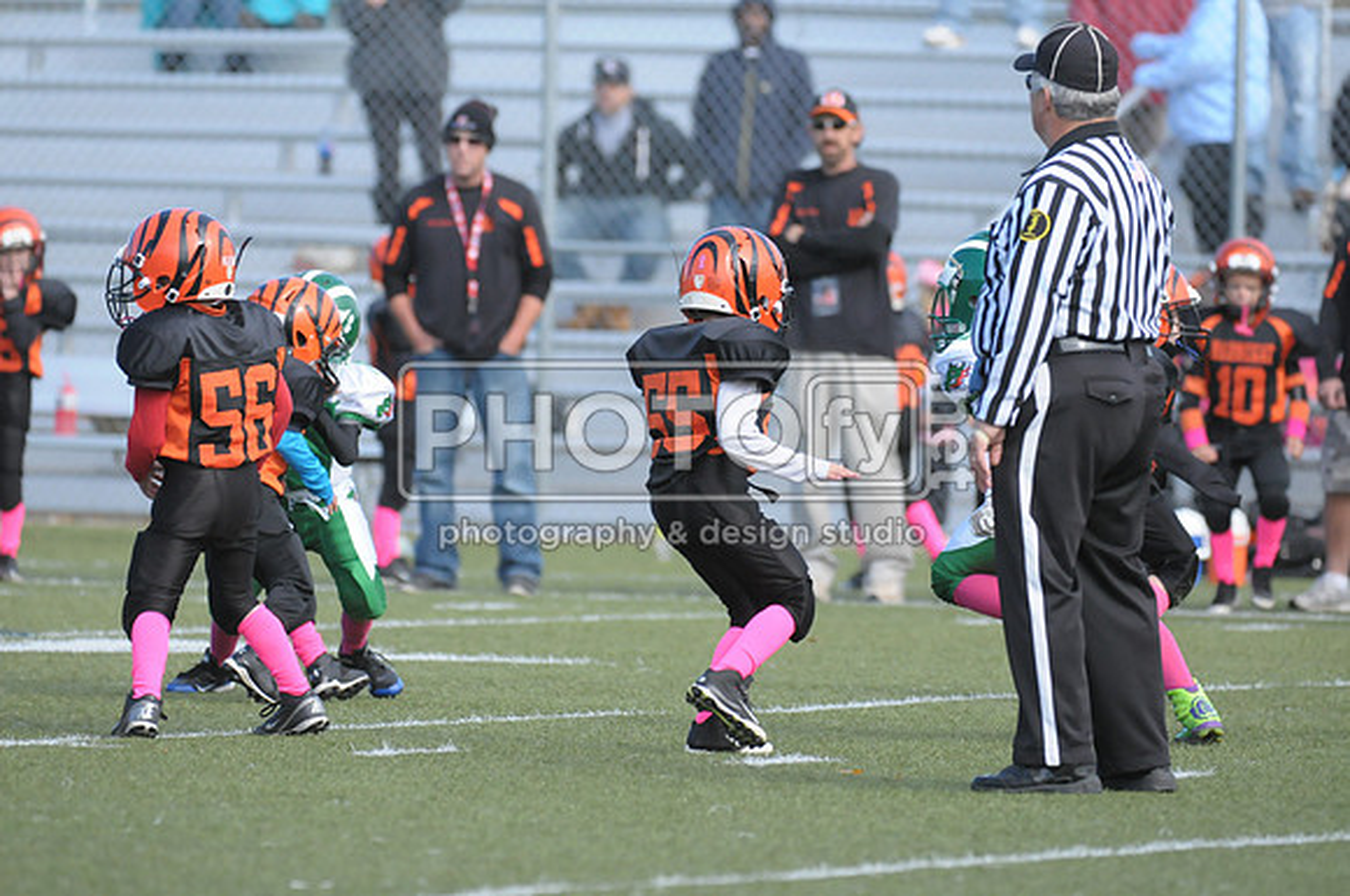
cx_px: 675
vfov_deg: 3.3
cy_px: 448
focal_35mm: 420
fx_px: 15728
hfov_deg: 4.9
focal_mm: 280
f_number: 4
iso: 1600
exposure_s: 1/4000
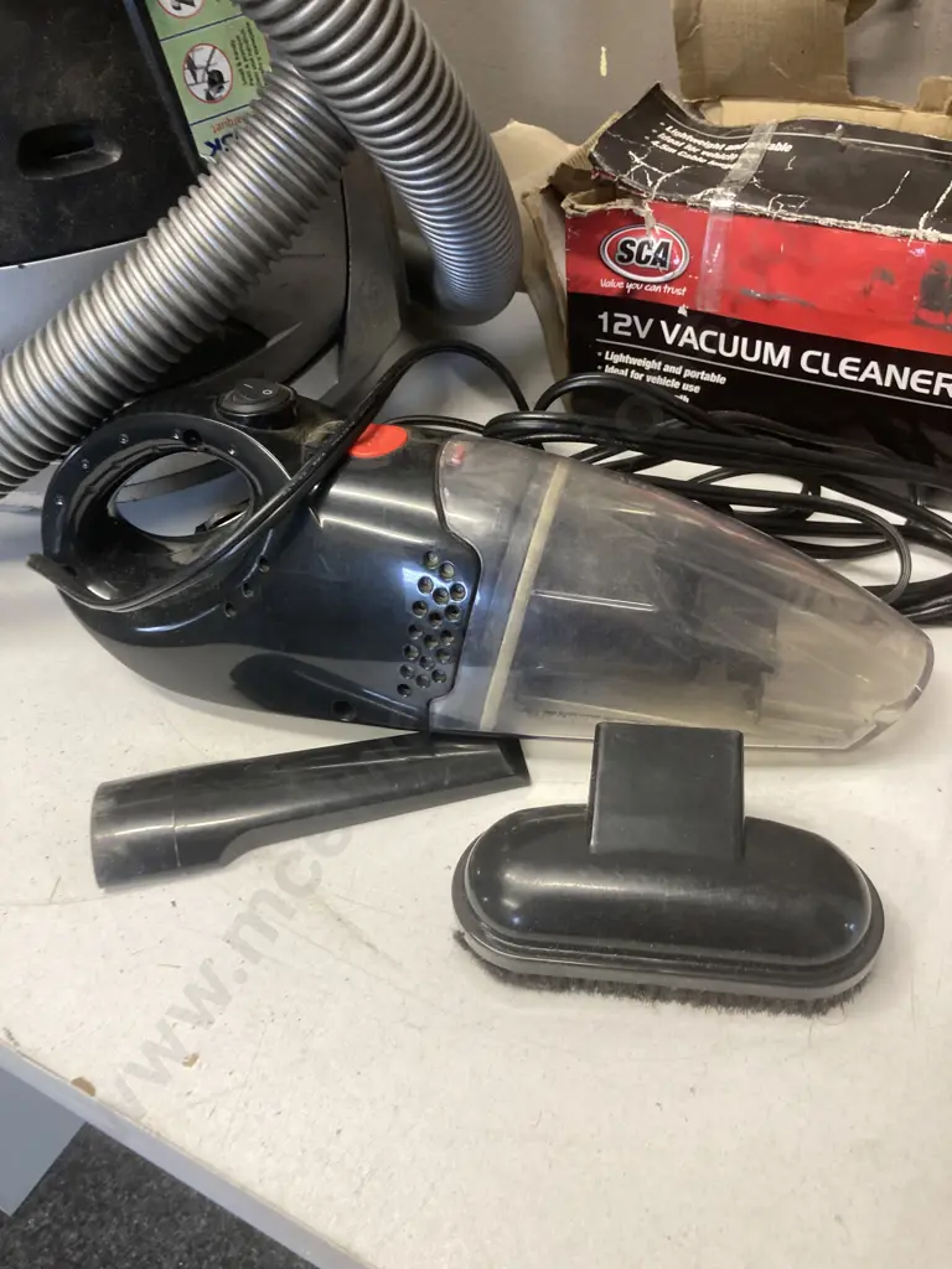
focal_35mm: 28
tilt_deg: -42.4
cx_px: 476
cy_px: 634
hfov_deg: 49.7
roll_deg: +3.3
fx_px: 1027
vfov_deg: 63.4
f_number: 1.8
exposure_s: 1/50
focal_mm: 3.99
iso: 80
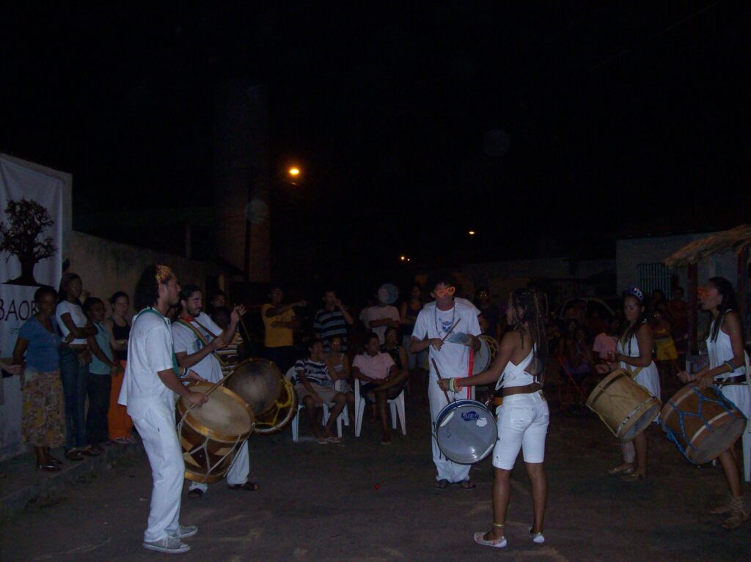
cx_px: 376
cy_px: 281
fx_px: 781
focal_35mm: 36
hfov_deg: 51.4
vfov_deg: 39.6
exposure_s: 1/64
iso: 200
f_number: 2.7
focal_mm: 6
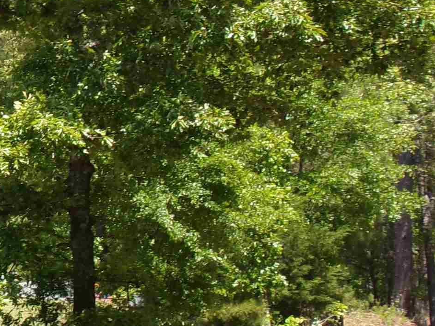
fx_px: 3519
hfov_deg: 7.0
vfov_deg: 5.3
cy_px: 127
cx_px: -165
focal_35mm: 280
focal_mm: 15.4
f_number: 4.6
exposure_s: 1/210
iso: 100
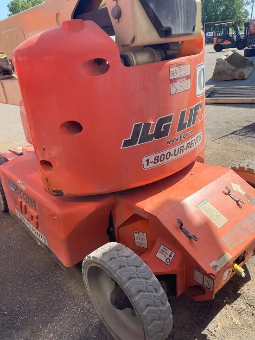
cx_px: 128
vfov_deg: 63.4
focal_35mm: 28
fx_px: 275
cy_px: 170
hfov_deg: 49.8
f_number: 1.8
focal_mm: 3.99
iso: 20
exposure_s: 1/695
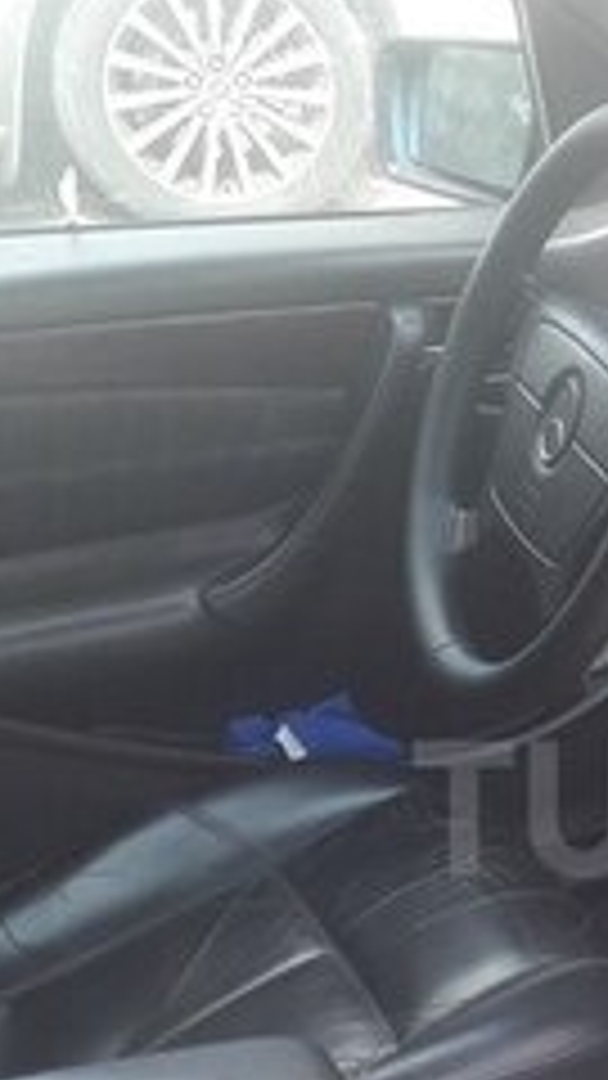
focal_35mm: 84
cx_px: 874
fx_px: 2408
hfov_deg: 13.6
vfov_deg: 25.0
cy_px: 808
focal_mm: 3.7
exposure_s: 1/100
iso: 64
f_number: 1.9
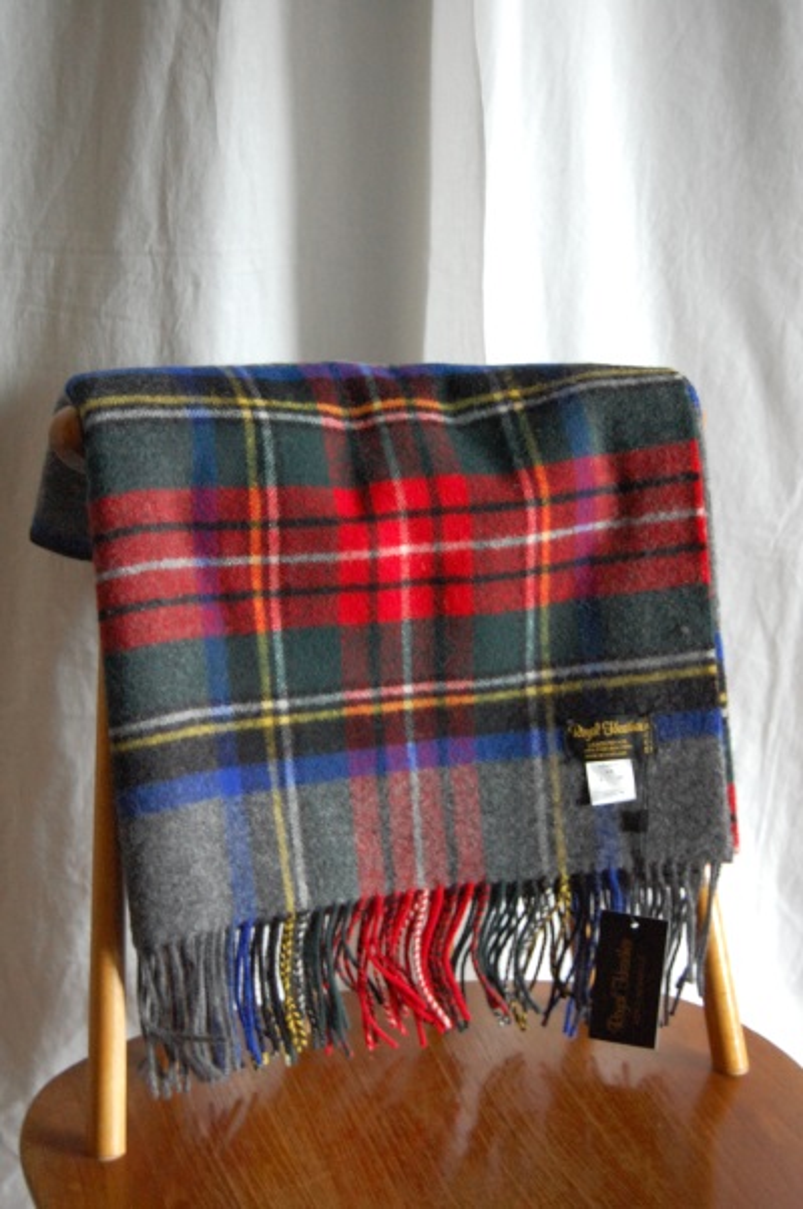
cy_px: 604
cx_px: 402
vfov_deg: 33.4
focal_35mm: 60
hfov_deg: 22.6
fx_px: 2012
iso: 1600
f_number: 5.6
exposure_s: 1/4
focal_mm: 40
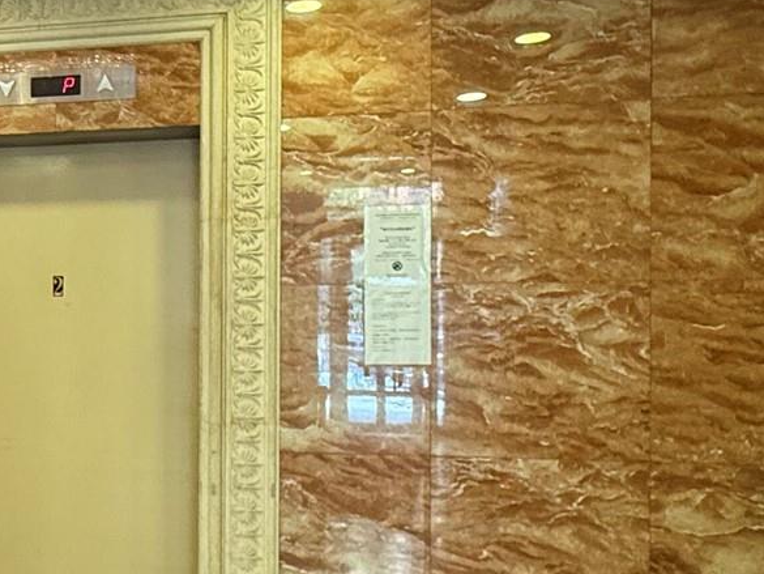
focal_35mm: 49
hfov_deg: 33.9
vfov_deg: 29.6
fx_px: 1082
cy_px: 344
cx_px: -69
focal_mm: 2.22
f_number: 2.2
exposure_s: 1/60
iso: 320
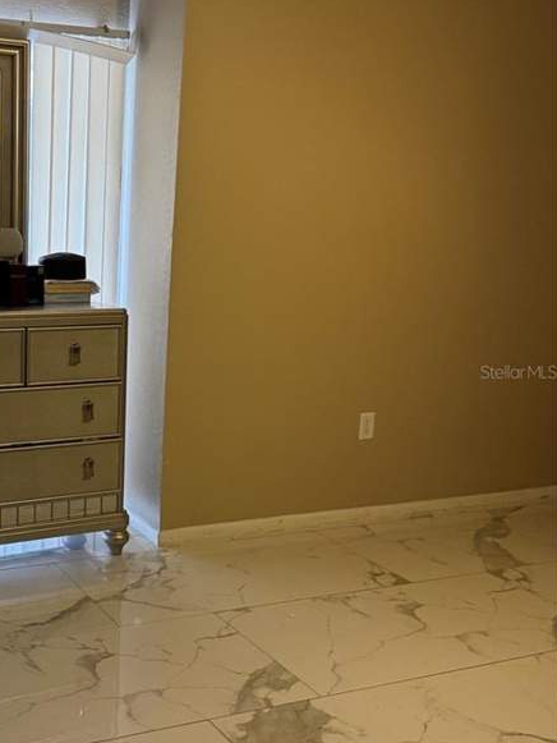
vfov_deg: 42.9
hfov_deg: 31.3
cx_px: 50
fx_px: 944
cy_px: 371
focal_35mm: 44
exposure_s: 1/60
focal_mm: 6.76
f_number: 1.78
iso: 250
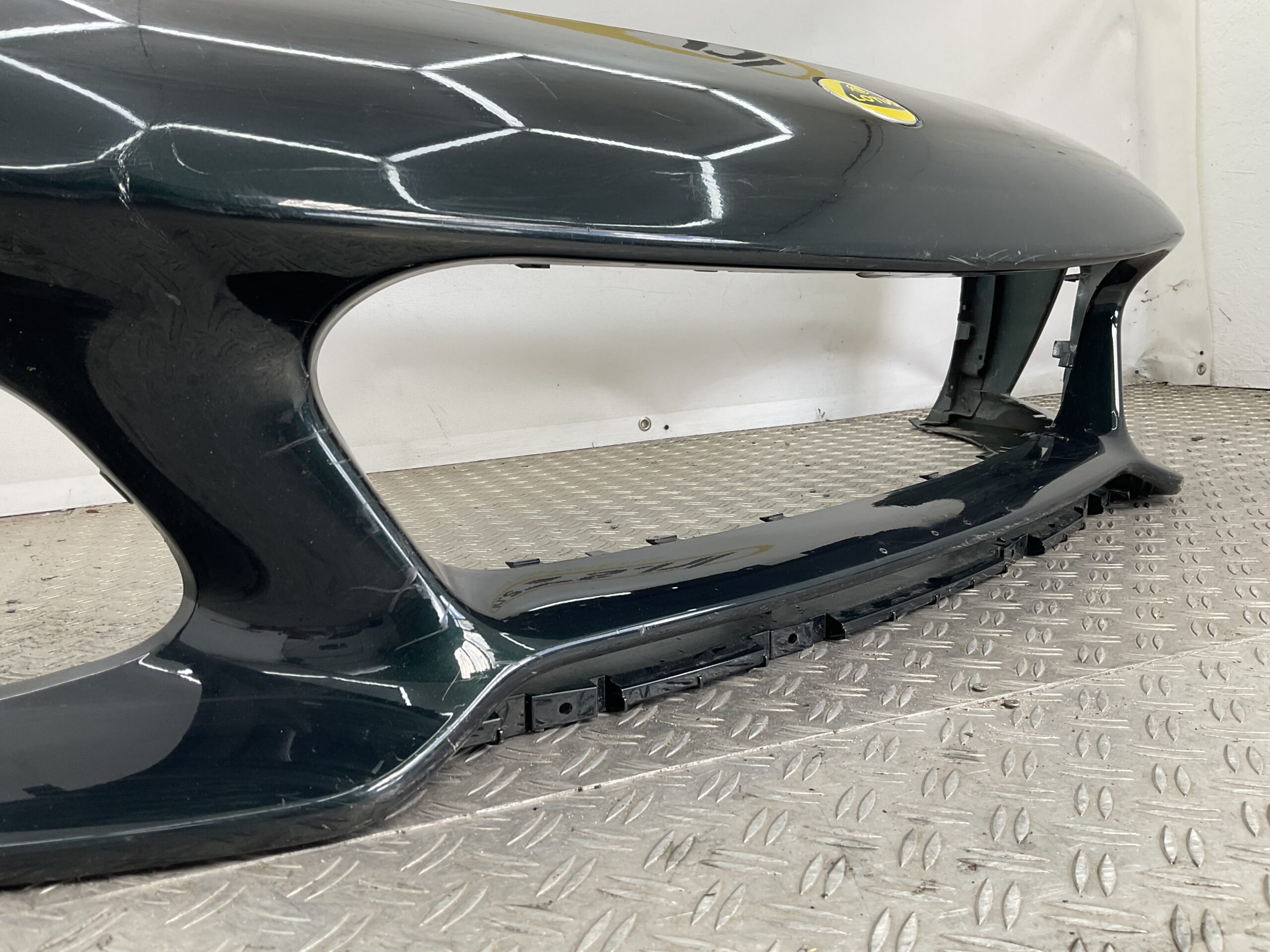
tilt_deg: -9.8
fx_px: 1064
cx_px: 635
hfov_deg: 61.7
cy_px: 476
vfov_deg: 48.2
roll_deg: +2.7
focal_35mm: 29
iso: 20
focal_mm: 3
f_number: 1.8
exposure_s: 1/100
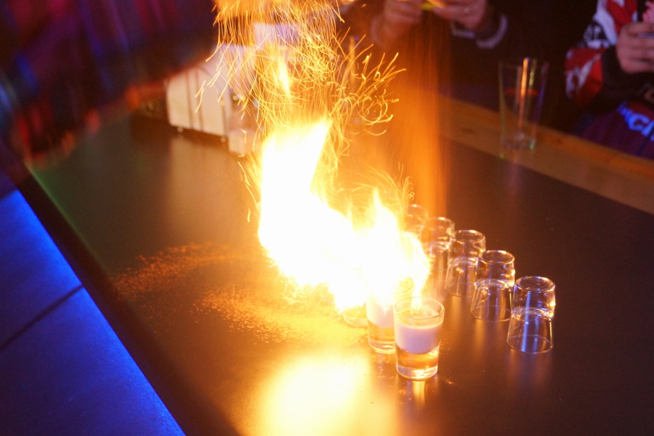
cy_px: 218
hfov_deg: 53.1
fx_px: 654
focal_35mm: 36
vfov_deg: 36.8
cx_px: 327
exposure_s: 1/15
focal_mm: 24
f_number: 3.5
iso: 1600
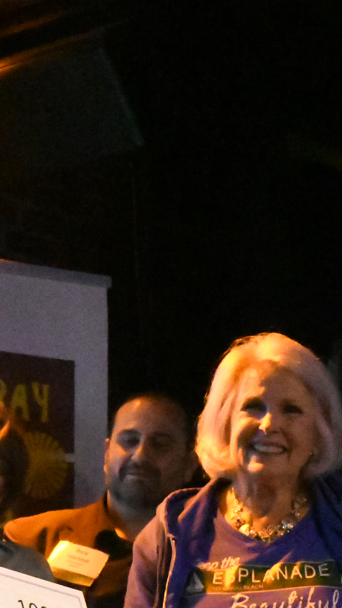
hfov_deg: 8.5
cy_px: 445
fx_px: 2193
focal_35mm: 136
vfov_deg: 15.7
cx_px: -331
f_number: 5.6
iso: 51200
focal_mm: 34
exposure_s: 1/250
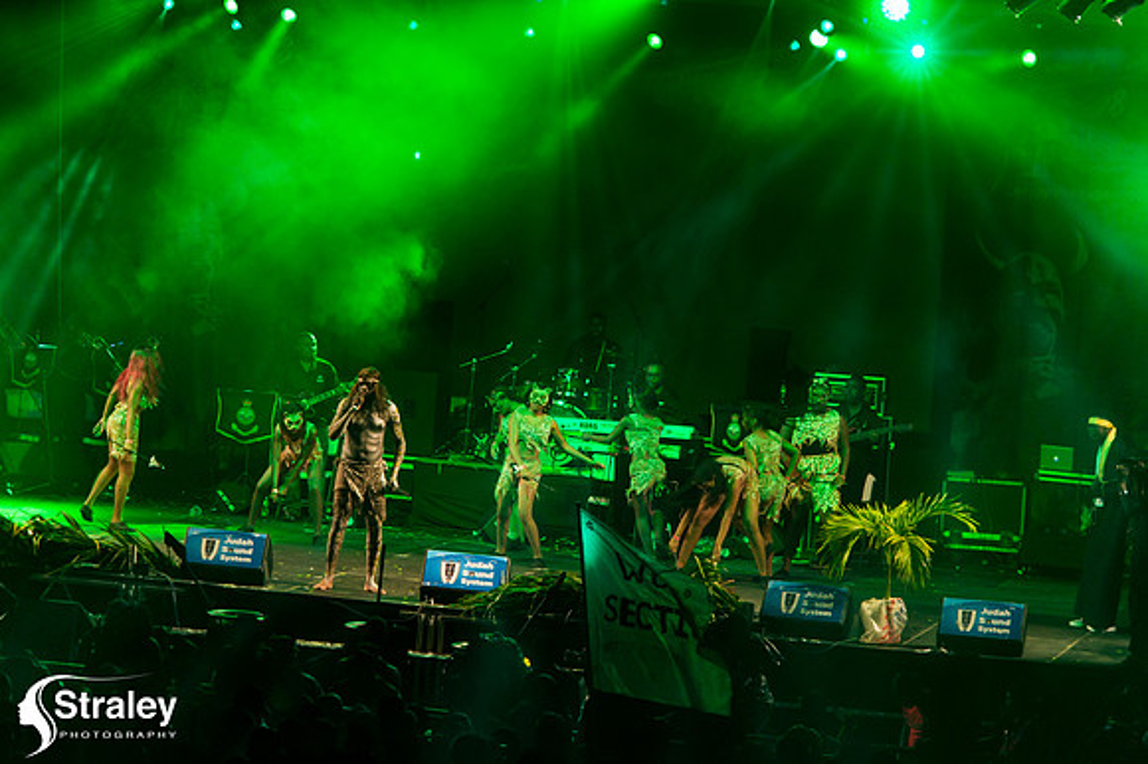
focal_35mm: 200
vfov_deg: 6.9
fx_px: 6374
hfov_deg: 10.3
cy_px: 382
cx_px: 574
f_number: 5.6
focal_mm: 200
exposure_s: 1/200
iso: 3200
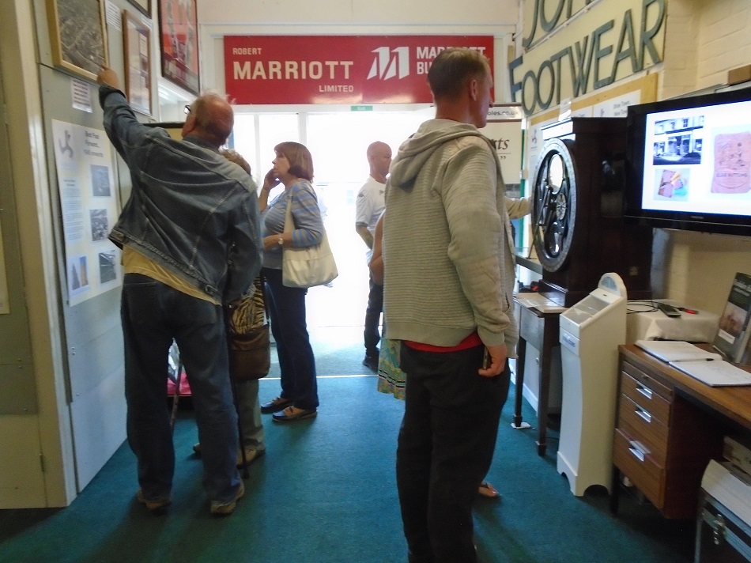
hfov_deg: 67.3
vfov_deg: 53.0
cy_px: 282
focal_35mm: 26
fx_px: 564
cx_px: 376
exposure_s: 1/30
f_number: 3.2
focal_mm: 4.6
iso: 400
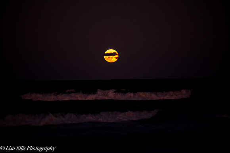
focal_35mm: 240
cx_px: 115
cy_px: 76
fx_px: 1532
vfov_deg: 5.7
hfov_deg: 8.6
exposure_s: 1/40
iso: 1000
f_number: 2.8
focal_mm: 200
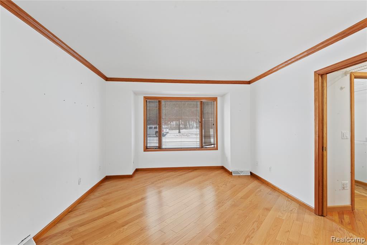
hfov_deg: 96.7
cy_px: 122
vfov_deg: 73.8
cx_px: 184
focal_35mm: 16
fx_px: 163
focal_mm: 16
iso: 250
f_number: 9
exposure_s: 1.3
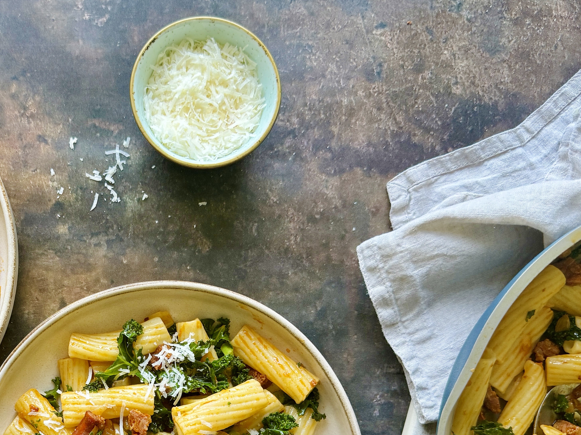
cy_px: 377
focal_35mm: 47
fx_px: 789
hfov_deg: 39.2
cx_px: 136
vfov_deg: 29.8
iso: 100
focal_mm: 6.76
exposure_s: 1/100
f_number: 1.78
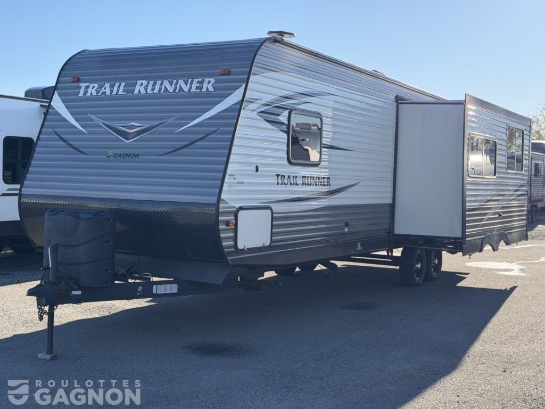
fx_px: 756
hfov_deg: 39.7
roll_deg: -0.2
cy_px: 204
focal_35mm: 48
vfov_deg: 30.3
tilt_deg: -2.7
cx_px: 272
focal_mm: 6.76
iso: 100
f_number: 1.78
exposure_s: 1/2667
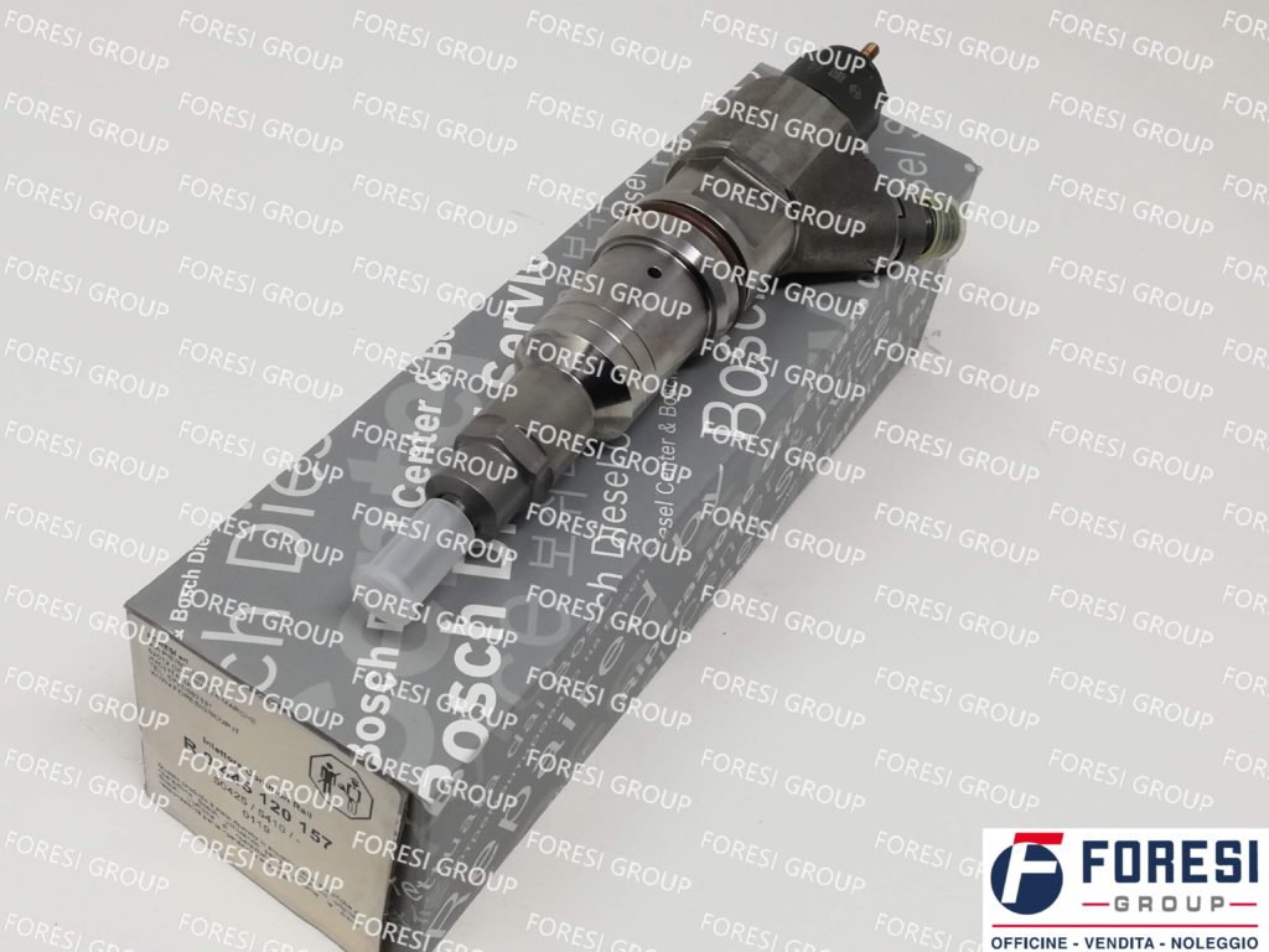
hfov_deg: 43.9
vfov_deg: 33.6
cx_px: 634
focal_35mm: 43
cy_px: 476
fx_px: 1576
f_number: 2.2
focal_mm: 3.81
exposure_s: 1/100
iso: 64
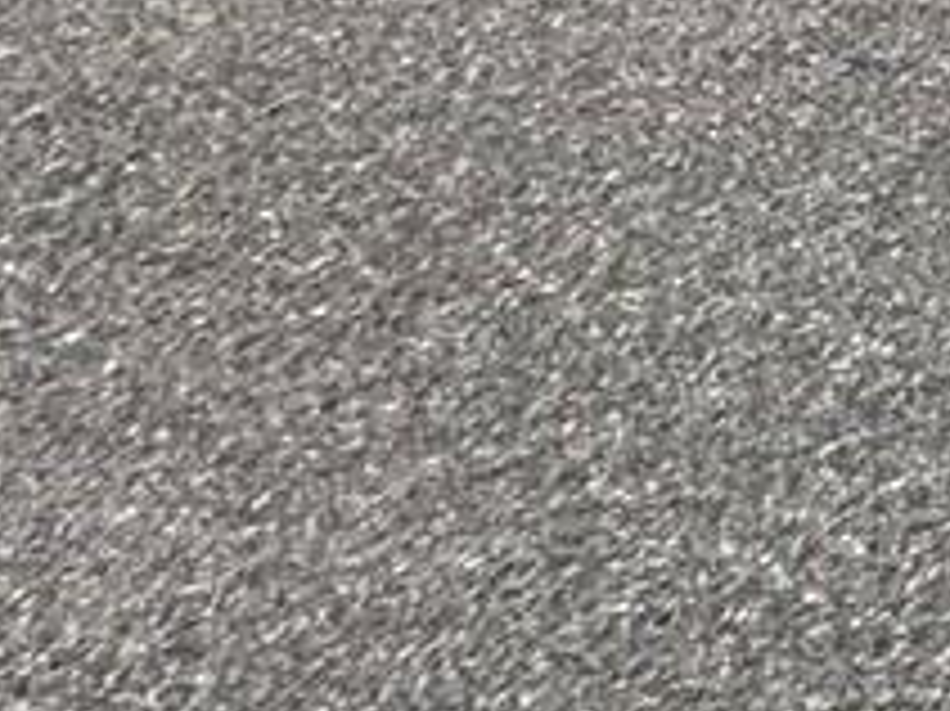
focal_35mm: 106
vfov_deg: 9.2
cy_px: -1737
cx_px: 2985
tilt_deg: +9.9
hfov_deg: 10.8
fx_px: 2907
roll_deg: -1.1
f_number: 2.2
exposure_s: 1/1536
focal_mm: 2.22
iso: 50
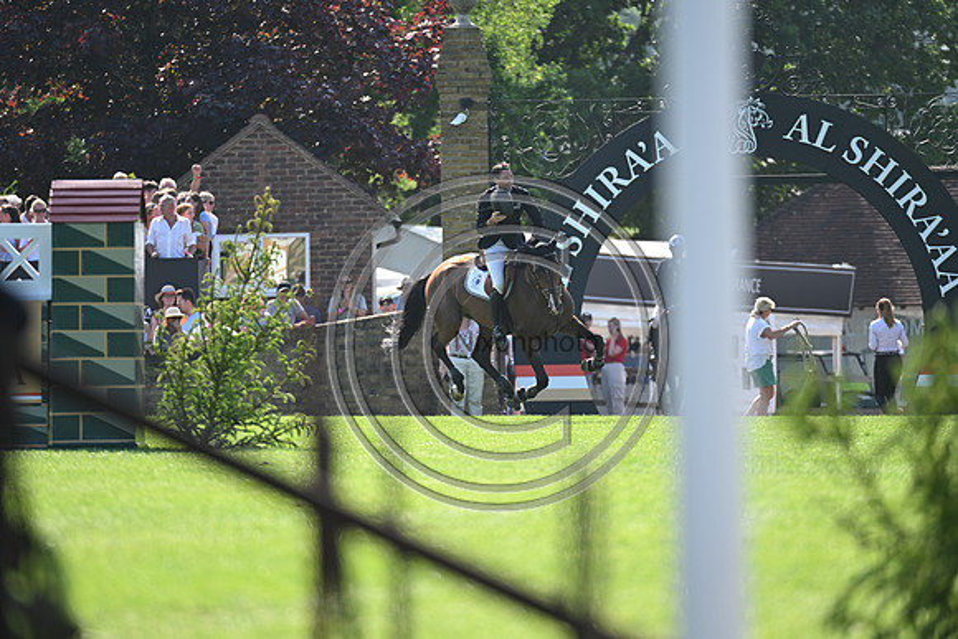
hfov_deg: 5.2
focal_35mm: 400
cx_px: 479
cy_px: 320
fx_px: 10646
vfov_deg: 3.4
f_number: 4.5
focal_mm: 400
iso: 500
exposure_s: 1/1250
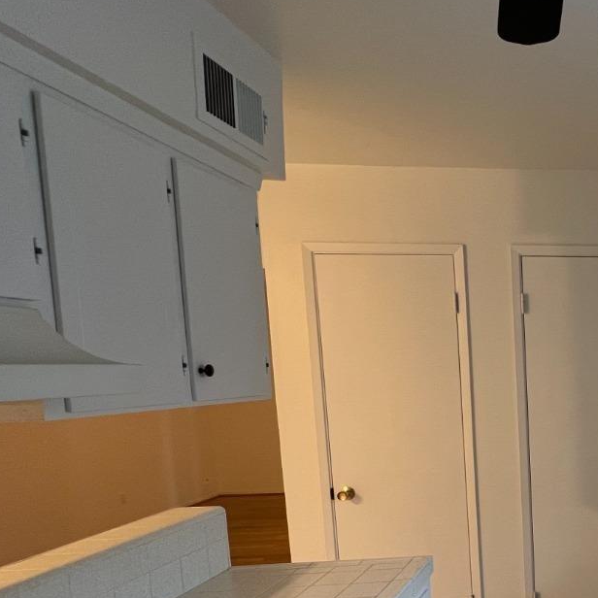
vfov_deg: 55.4
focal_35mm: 28
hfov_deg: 42.1
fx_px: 547
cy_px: 424
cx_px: 688
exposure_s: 1/60
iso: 160
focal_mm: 1.57
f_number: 1.8
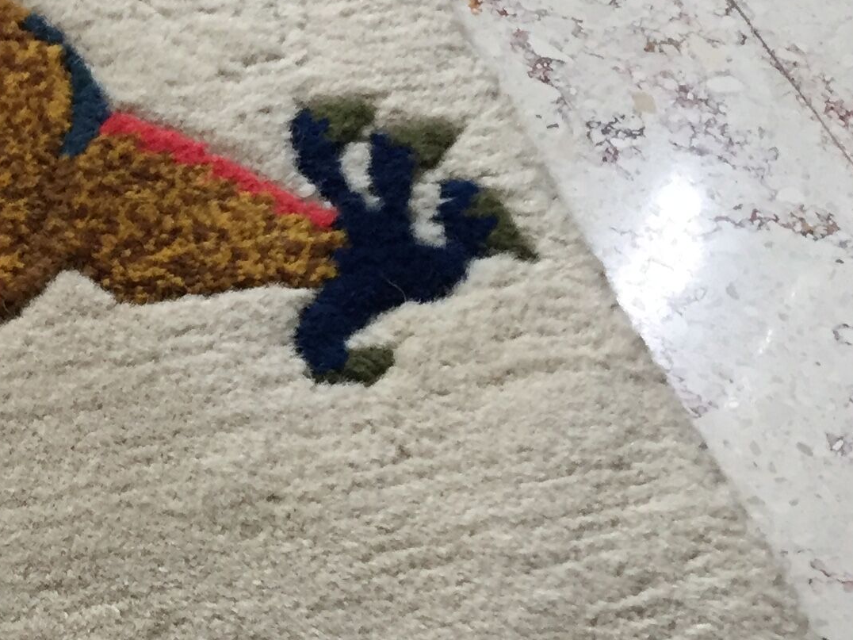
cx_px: -290
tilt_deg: -49.6
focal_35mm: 88
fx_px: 2168
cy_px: 331
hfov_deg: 20.2
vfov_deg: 16.8
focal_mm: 4.15
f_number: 2.2
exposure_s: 1/33
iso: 160
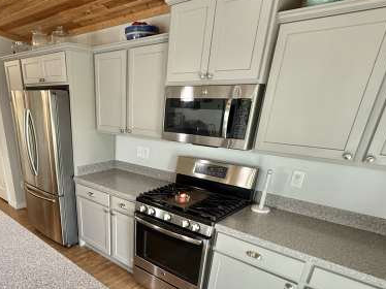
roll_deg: -0.5
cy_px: 234
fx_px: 279
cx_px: 124
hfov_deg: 67.3
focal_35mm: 25
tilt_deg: -25.0
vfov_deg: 51.2
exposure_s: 1/60
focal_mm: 2.22
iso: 160
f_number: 2.2
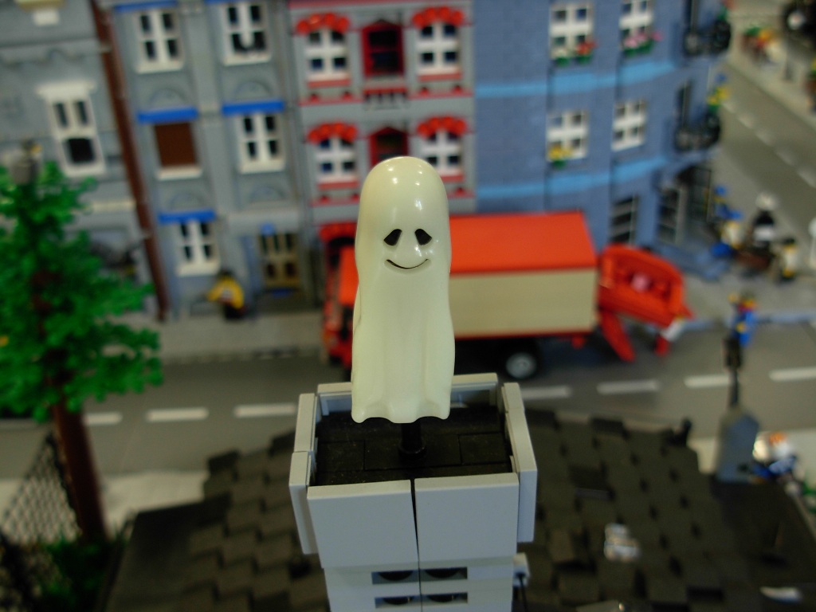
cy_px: 306
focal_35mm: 38
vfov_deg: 37.7
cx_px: 408
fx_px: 896
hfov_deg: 49.0
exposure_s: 1/8
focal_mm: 6.3
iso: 79
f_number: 2.9
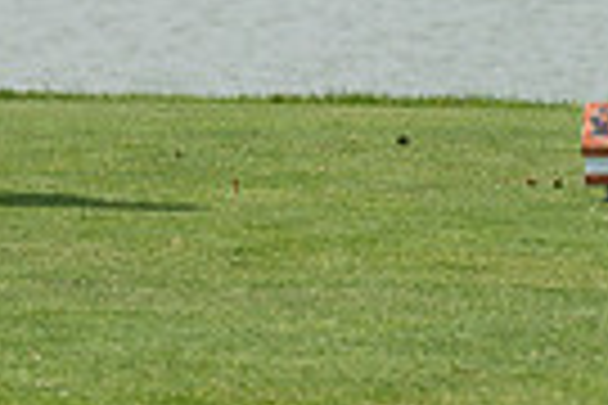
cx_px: -36
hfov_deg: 3.5
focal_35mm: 582
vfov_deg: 2.4
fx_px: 9829
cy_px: -328
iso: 250
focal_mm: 135
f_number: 5
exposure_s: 1/2500
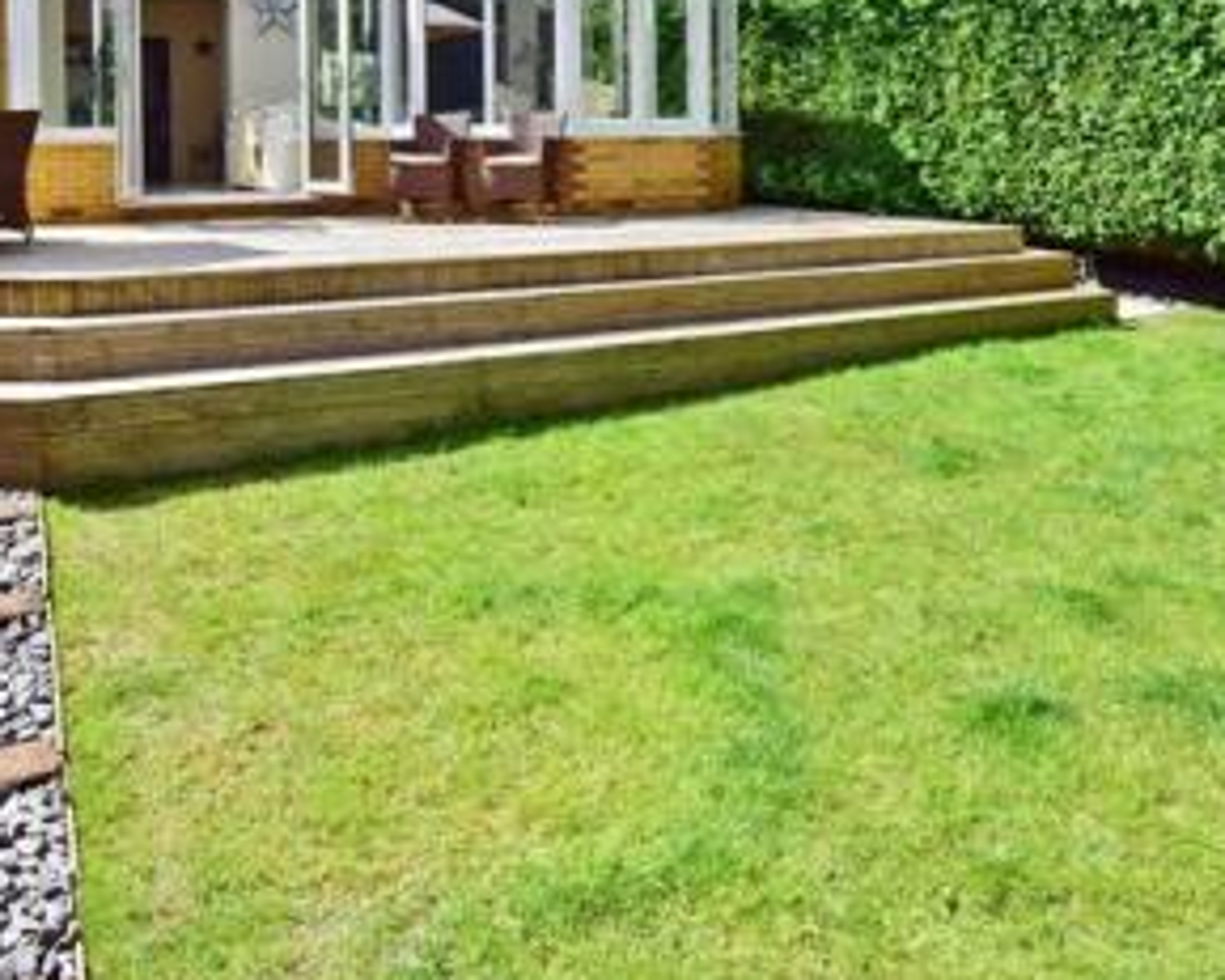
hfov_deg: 55.7
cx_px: 593
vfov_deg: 43.0
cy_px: 155
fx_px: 1160
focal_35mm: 32
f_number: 11
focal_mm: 10
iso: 400
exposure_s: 1/500
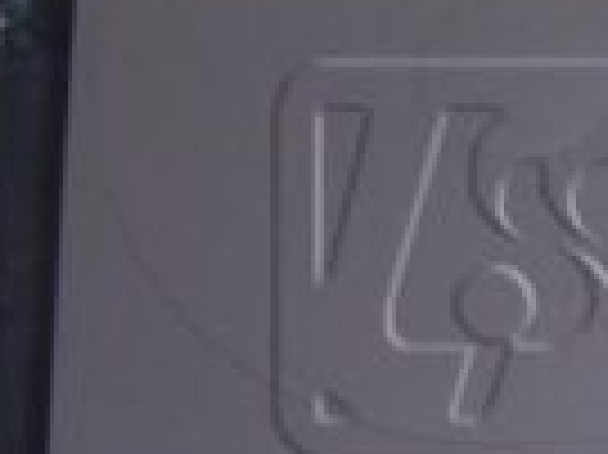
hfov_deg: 10.5
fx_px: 2966
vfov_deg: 8.8
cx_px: 1329
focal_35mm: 169
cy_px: 229
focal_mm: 6.2
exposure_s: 1/60
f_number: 2.7
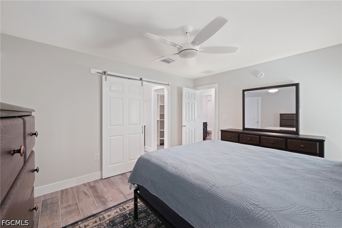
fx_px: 133
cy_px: 114
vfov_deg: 81.2
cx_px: 171
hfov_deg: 104.3
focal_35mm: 14
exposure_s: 1/6
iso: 400
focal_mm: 14
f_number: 8
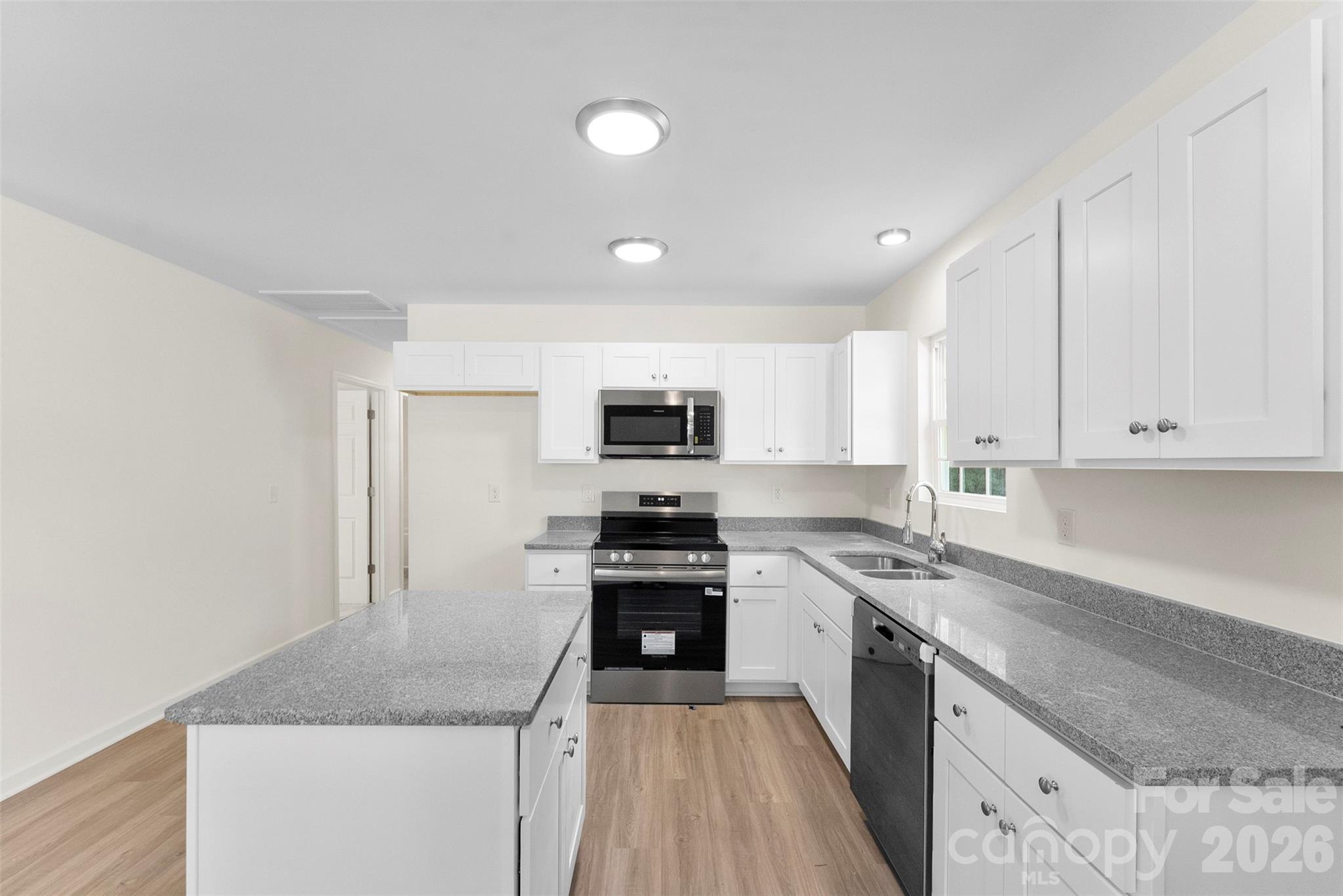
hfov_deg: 104.2
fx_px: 522
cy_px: 448
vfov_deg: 81.3
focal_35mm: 14
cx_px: 672
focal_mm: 14
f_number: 9
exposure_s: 1/25
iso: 2000
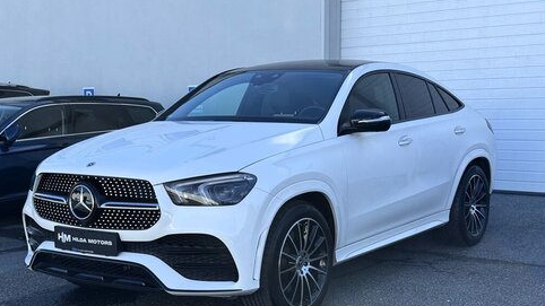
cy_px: 202
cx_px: 272
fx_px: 766
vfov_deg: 22.5
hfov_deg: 39.2
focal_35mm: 53
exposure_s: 1/1724
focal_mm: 6.76
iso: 64
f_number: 1.78
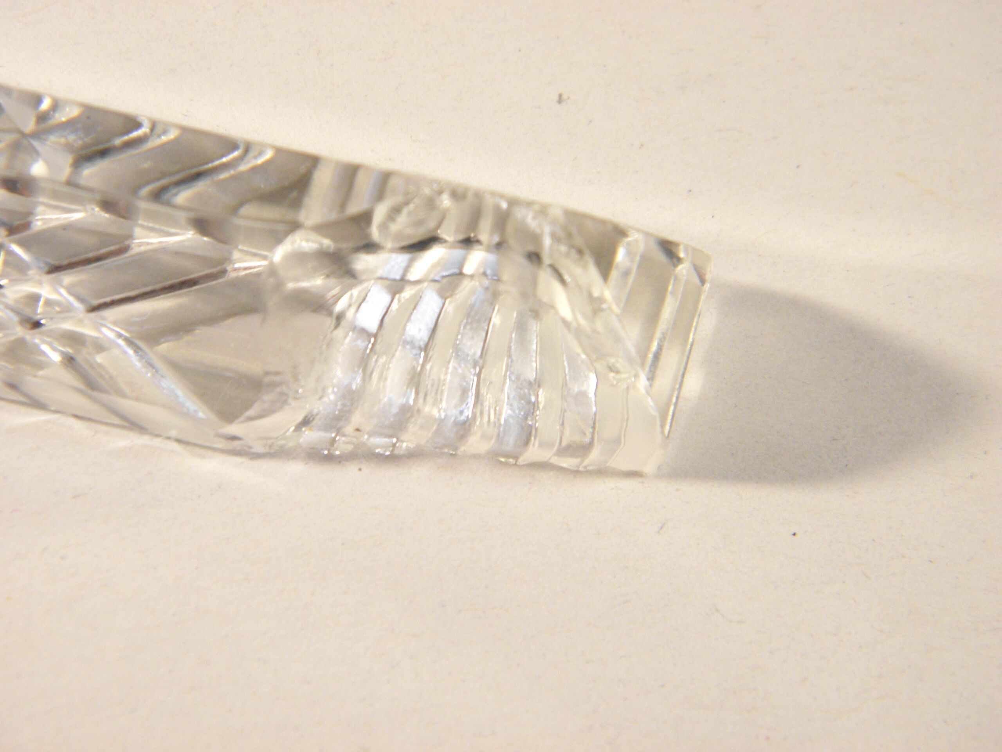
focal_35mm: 80
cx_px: 501
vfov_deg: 18.4
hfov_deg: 24.4
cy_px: 376
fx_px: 2316
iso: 100
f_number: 4.4
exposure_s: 1/60
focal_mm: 14.3
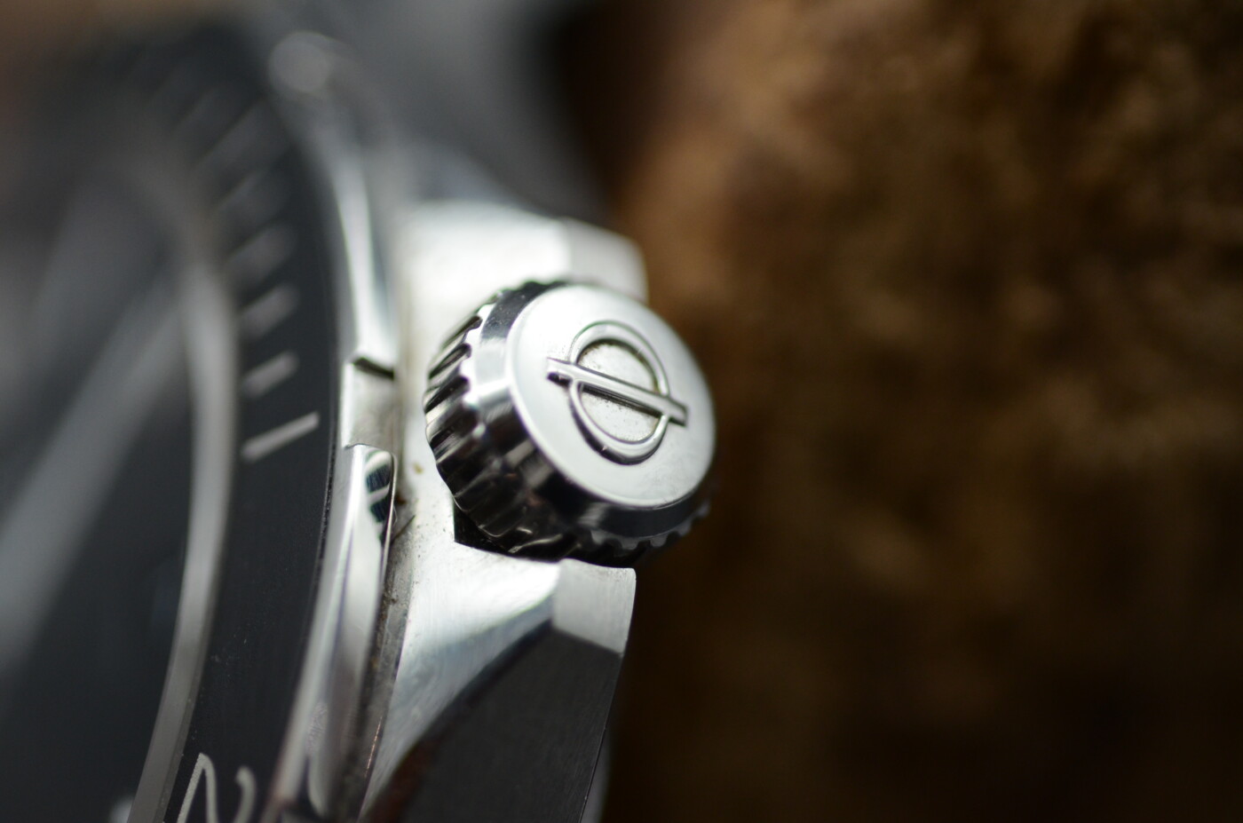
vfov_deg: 15.1
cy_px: 412
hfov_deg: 22.7
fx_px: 3101
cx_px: 622
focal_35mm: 90
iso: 800
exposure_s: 1/500
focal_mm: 60
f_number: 4.8
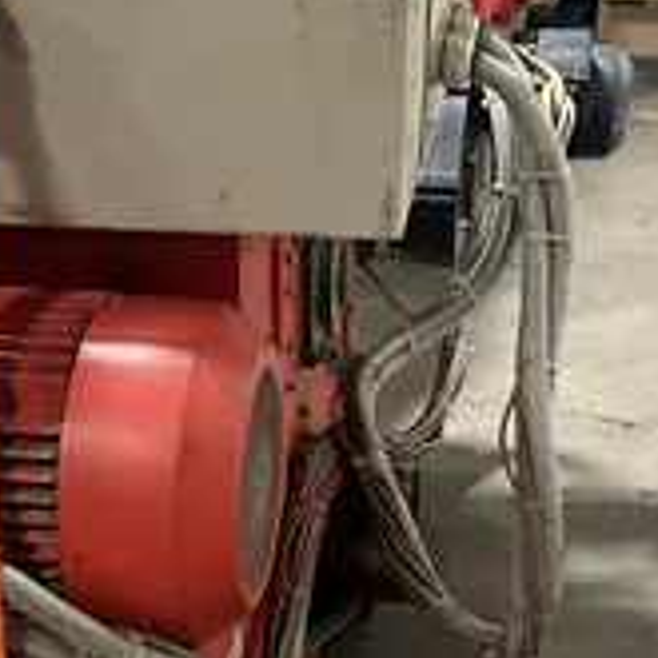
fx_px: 1333
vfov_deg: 27.3
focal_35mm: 62
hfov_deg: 27.4
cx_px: 187
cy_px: 510
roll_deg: -0.9
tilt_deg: -26.9
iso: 320
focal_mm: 3
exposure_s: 1/40
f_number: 1.8
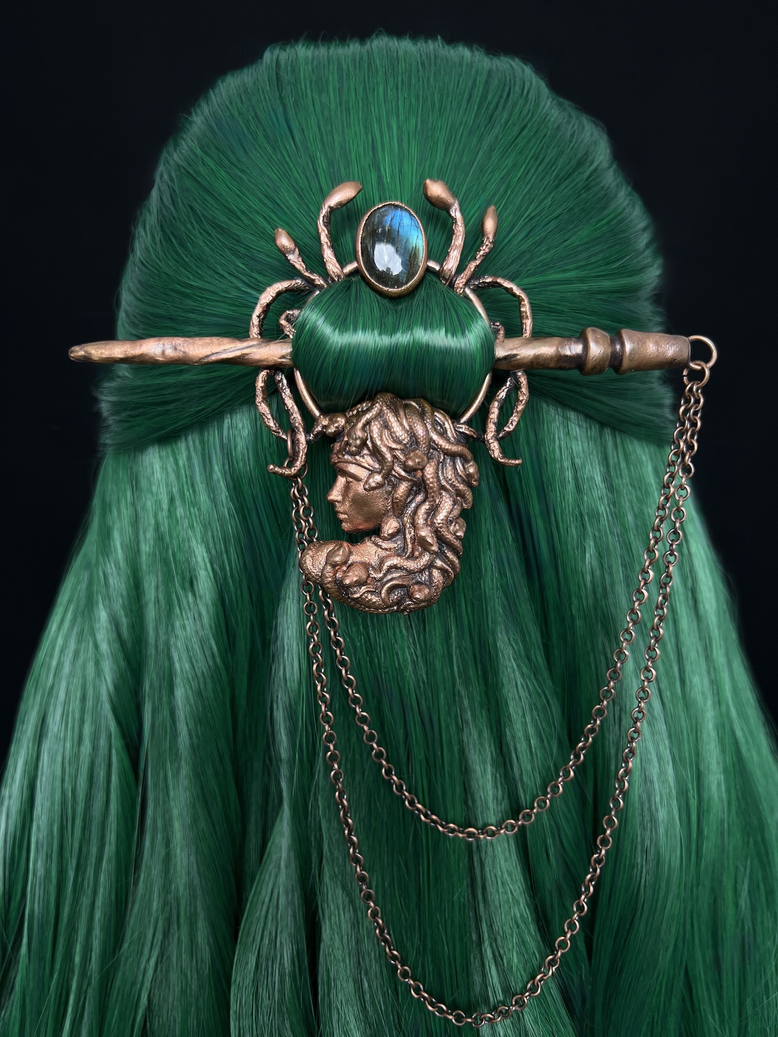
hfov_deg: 53.1
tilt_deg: -13.4
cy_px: 518
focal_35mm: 26
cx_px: 389
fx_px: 779
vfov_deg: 67.3
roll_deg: +0.0
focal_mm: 5.7
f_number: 1.5
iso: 80
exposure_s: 1/50
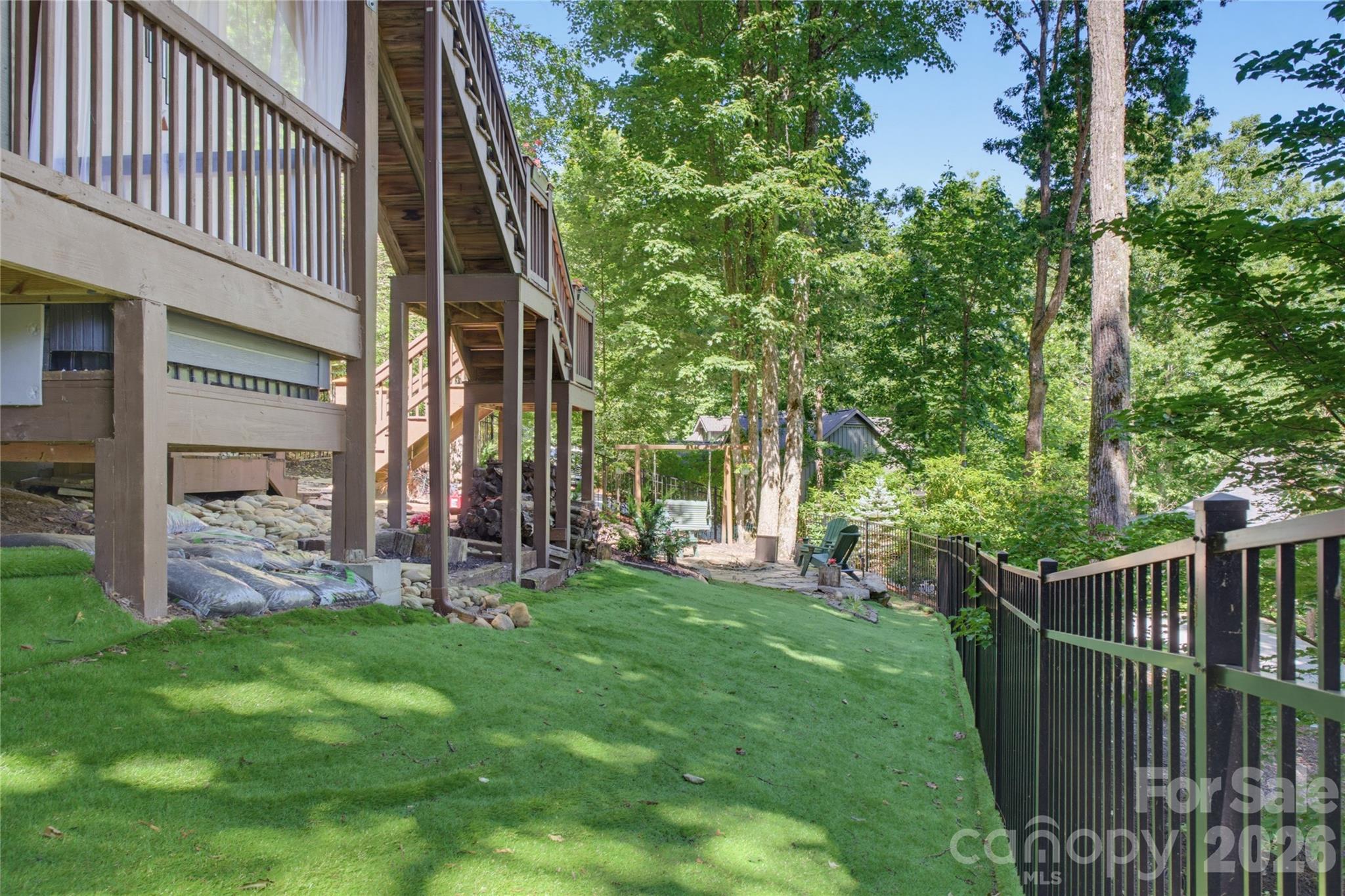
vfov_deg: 53.1
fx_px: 897
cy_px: 448
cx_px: 672
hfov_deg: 73.7
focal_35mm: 24
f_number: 8
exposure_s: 1/4
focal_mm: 16
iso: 100
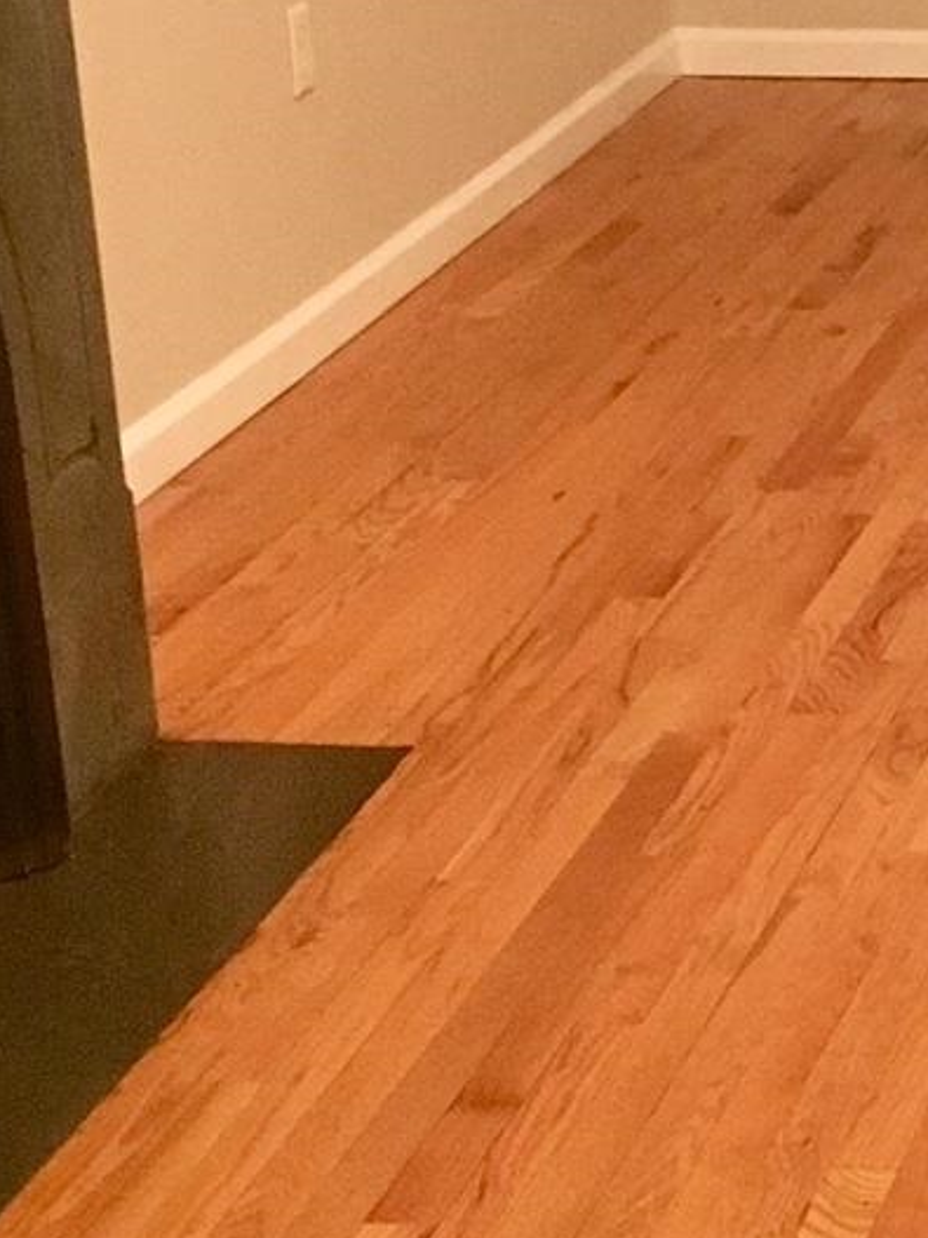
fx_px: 3969
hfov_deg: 12.6
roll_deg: +1.0
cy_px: 442
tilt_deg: -17.6
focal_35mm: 111
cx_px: 1431
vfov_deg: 17.7
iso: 200
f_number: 2.2
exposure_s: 1/24
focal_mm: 4.15
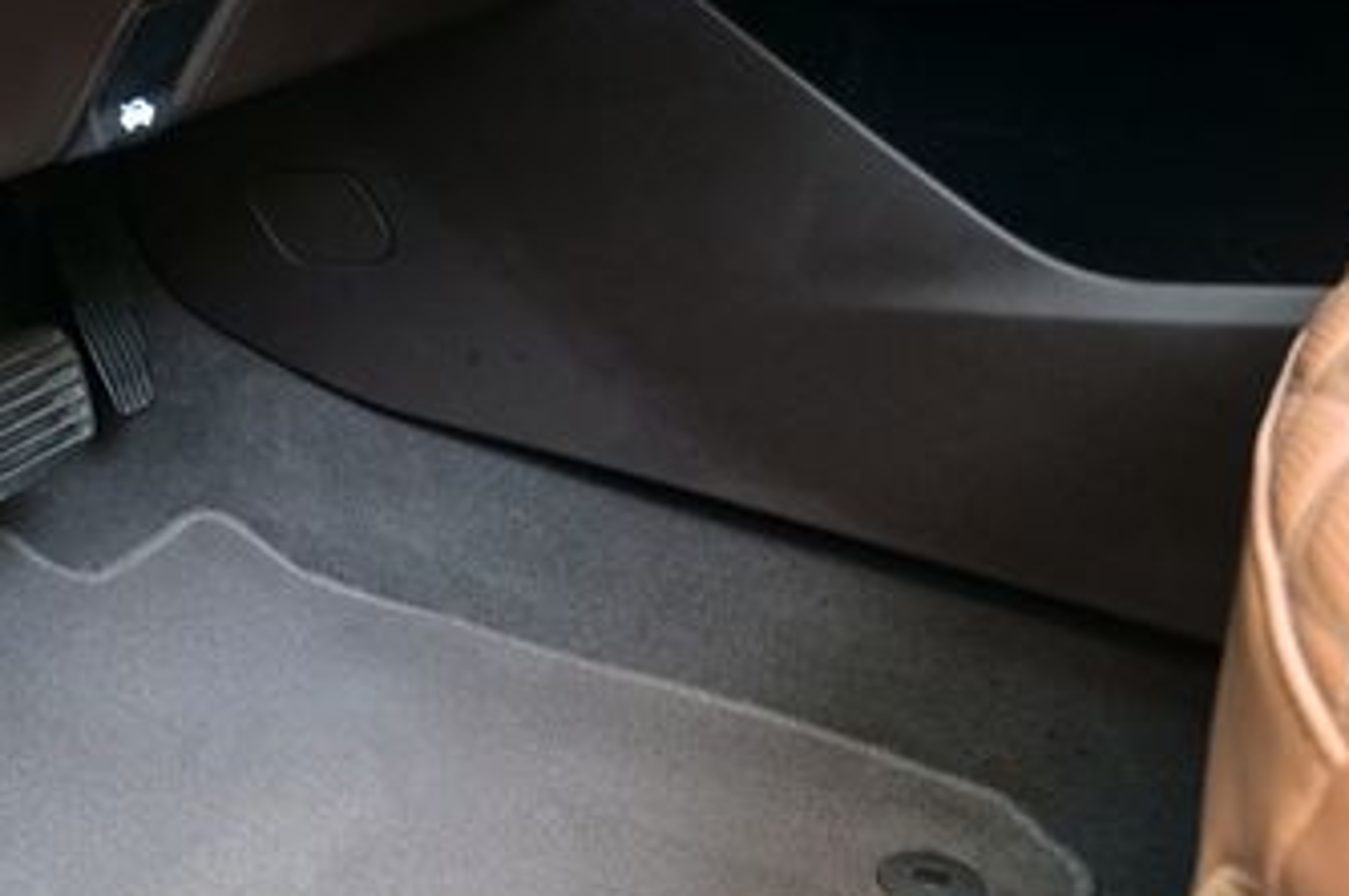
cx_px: 182
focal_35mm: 46
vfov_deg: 28.3
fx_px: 1722
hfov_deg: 40.2
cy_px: 775
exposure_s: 1/25
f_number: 3.5
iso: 250
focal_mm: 16
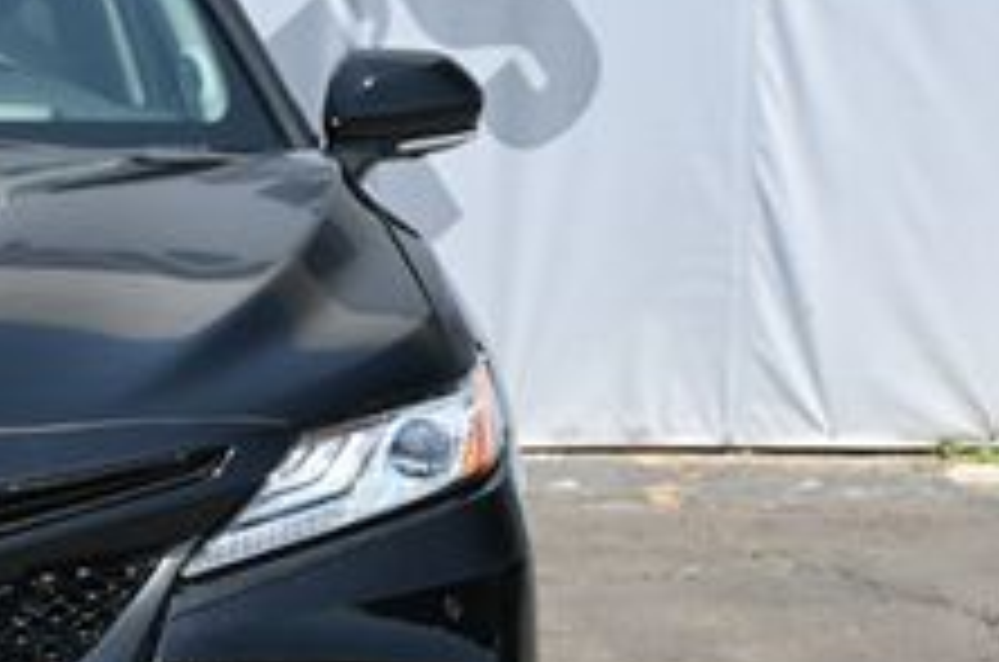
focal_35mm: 168
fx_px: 4664
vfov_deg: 8.1
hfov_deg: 11.9
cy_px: 315
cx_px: -256
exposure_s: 1/250
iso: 160
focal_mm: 39
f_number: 5.6
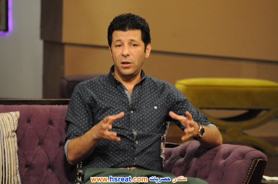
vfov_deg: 4.7
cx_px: 139
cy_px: 92
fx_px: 2255
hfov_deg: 7.1
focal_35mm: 292
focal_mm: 195
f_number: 5.6
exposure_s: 1/60
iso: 2000
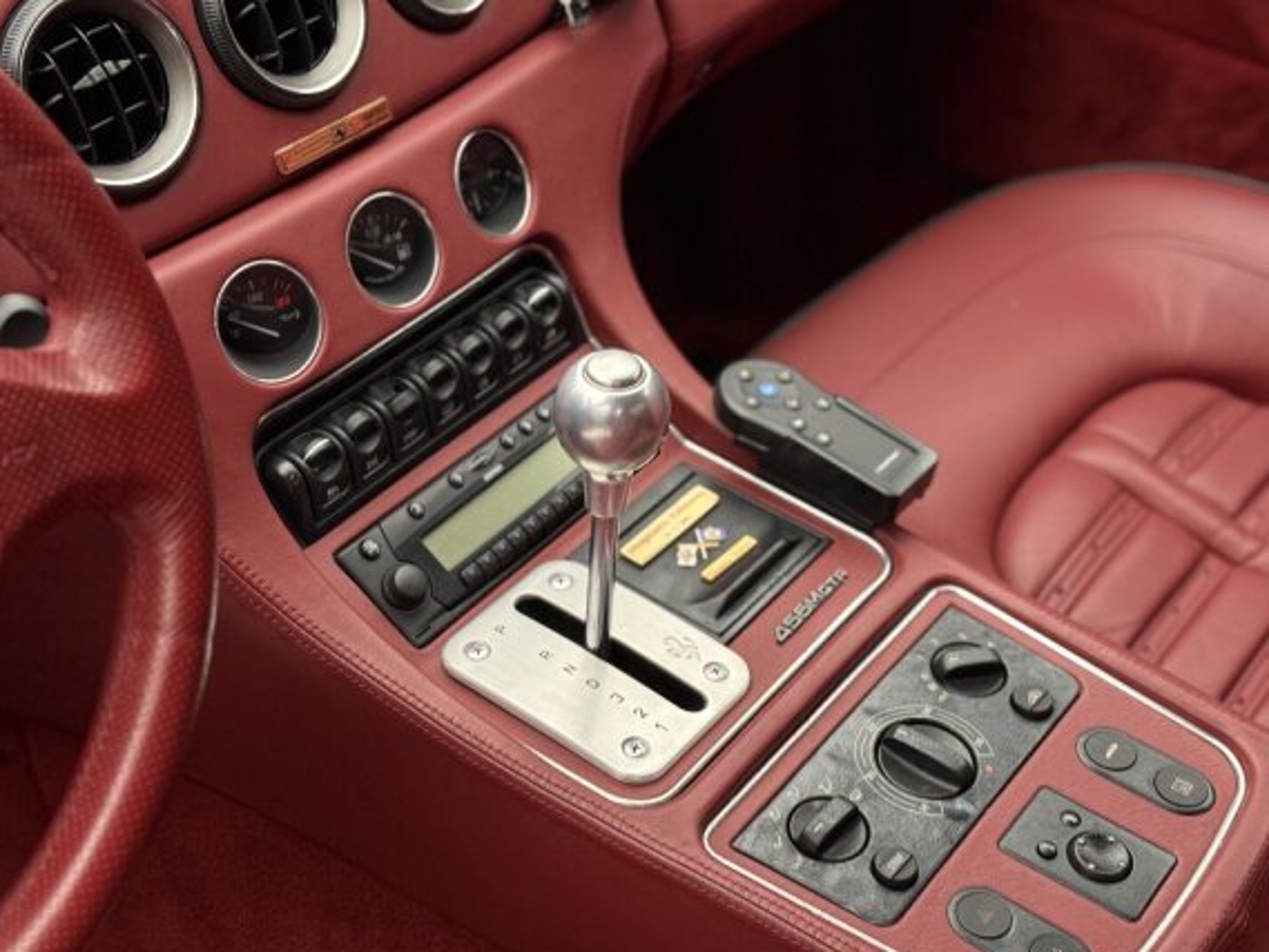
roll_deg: +2.9
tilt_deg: -35.0
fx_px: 1980
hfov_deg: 35.5
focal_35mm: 54
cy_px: 428
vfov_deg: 27.0
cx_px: 662
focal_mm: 6.76
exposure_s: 1/60
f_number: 1.78
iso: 250
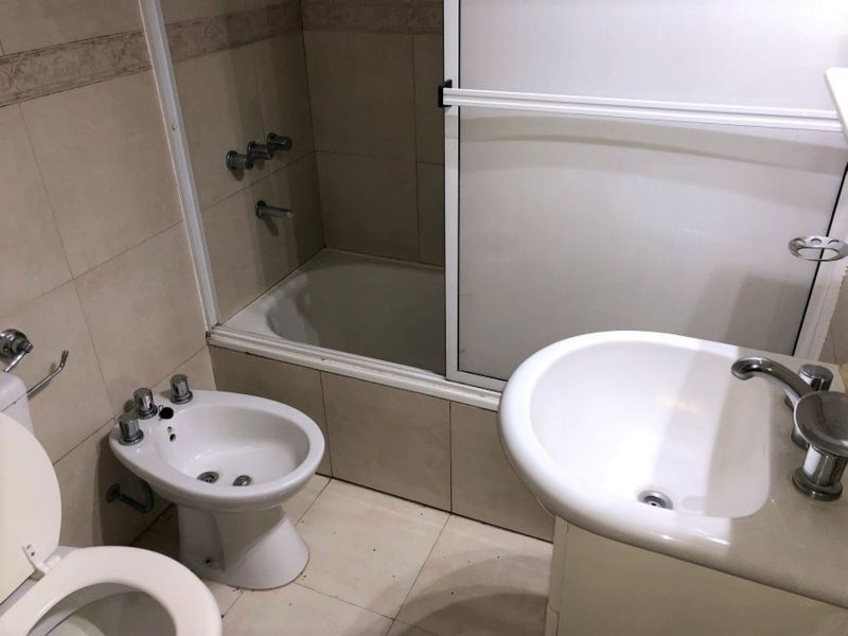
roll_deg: +2.3
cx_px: 424
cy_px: 318
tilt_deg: -29.9
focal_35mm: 28
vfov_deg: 49.7
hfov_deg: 63.4
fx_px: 686
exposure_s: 1/120
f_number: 1.8
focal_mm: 4
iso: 100
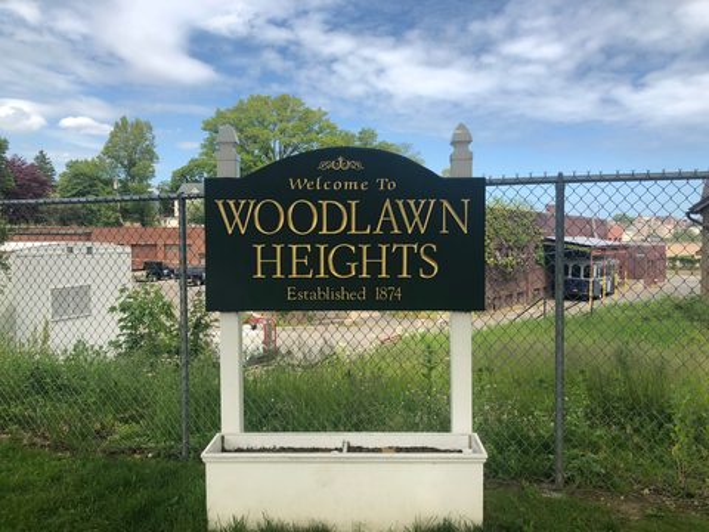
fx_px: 573
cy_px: 266
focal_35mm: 28
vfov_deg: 49.7
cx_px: 354
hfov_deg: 63.4
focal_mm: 3.99
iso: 20
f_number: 1.8
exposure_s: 1/923
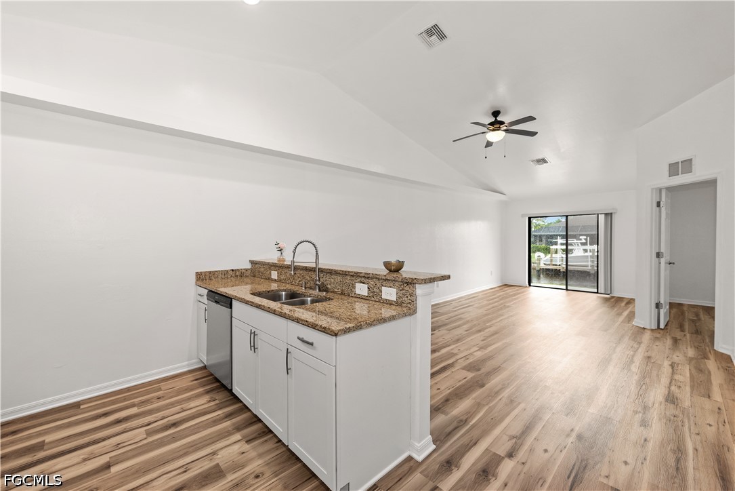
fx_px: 286
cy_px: 246
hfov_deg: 104.2
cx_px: 368
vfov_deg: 81.2
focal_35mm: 14
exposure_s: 1/60
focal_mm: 14
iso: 250
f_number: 5
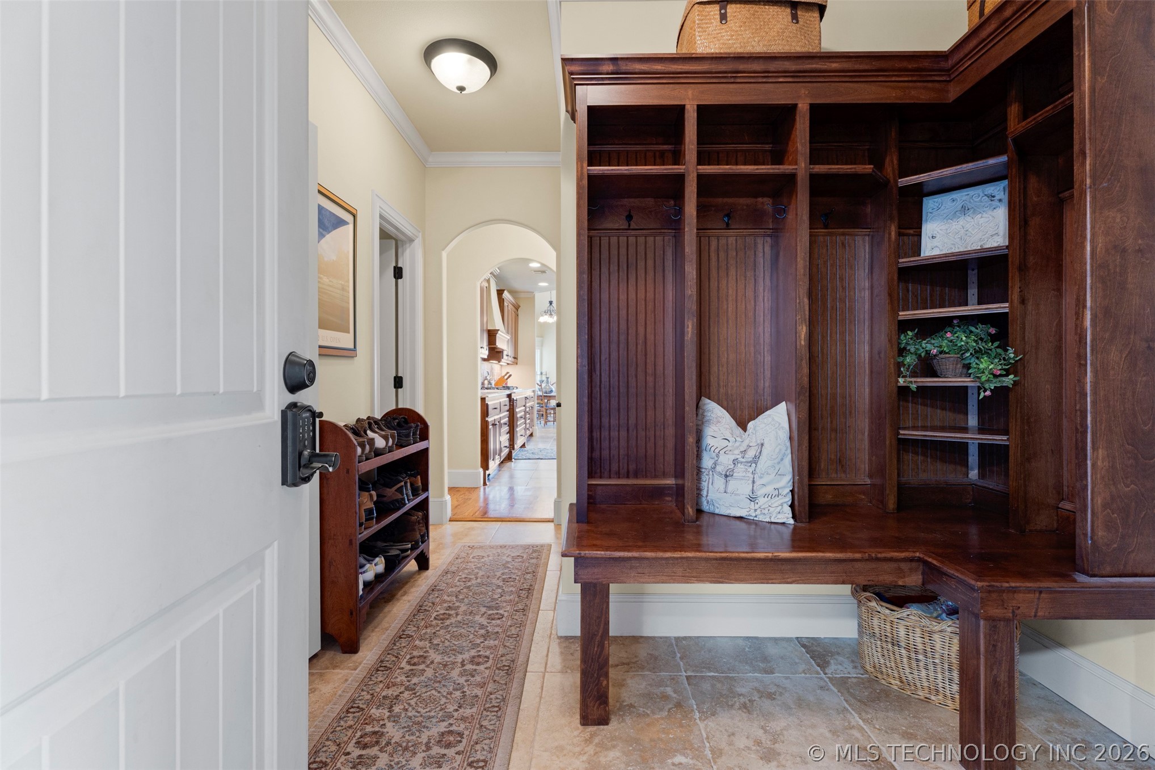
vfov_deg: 73.7
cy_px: 385
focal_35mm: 16
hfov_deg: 96.7
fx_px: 513
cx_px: 578
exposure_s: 1.6
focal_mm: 16
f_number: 8
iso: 200
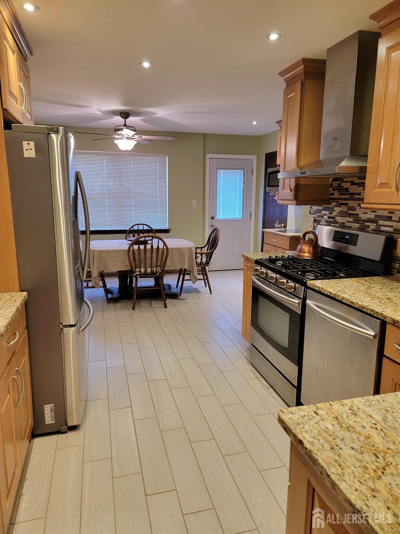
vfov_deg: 71.6
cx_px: 200
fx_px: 370
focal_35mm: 24
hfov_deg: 56.8
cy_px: 267
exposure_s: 1/60.2
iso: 200
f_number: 1.8
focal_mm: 6.7
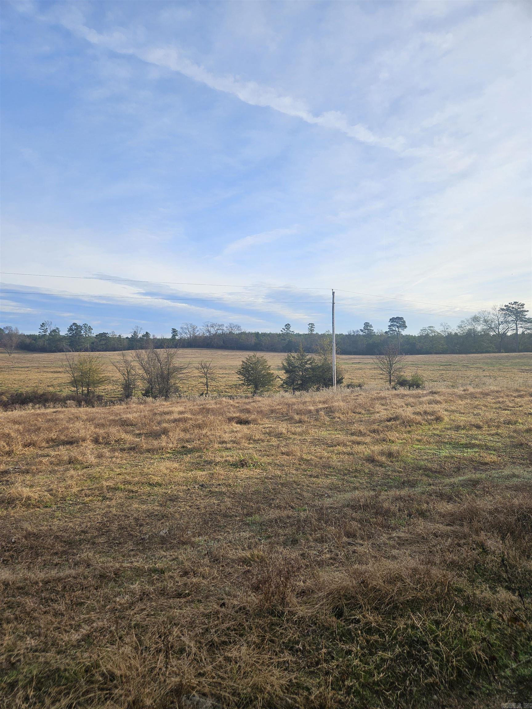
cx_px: 266
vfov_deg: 73.9
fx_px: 471
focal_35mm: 23
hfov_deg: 58.9
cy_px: 354
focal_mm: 5.4
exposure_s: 1/1235
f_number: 1.8
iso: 25
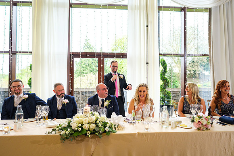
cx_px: 117
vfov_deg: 53.2
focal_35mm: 24
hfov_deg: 73.7
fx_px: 156
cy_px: 78
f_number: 2.8
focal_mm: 16
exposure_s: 1/160
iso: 1250
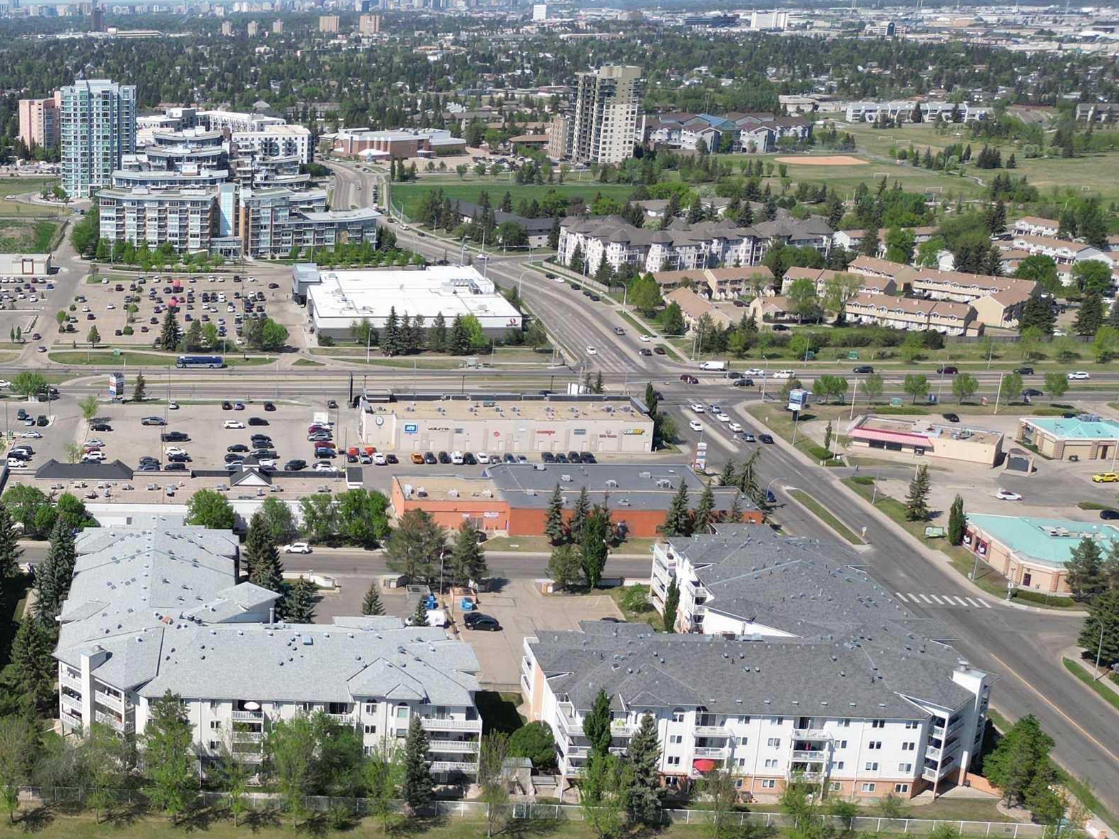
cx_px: 66
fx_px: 1519
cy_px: 487
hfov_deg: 37.2
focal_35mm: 47
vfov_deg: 30.8
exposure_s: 1/2500
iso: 100
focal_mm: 6.72
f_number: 1.7
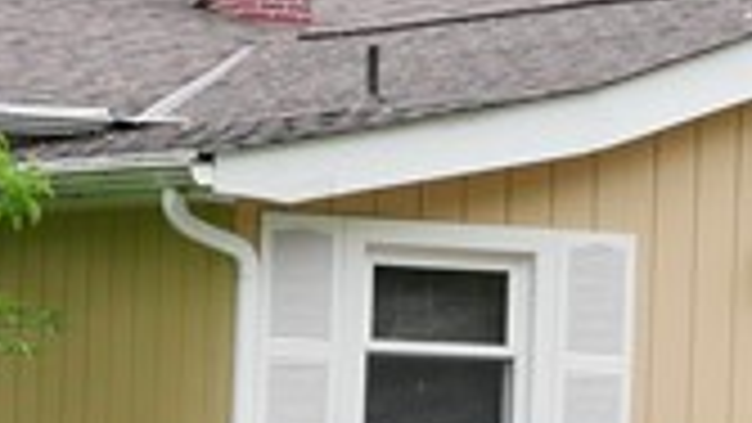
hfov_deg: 8.1
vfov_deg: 4.6
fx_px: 5325
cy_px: 126
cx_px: 466
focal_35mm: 267
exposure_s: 1/200
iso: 200
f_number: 5.6
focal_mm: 20
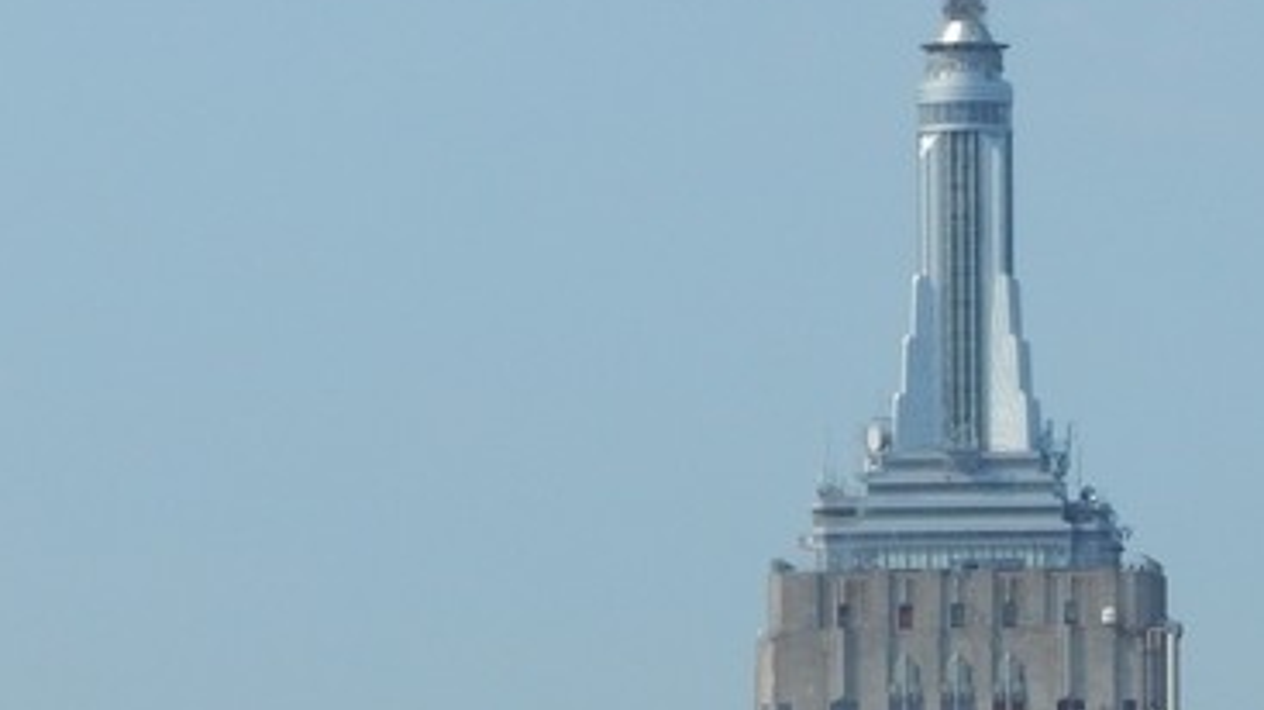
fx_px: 11725
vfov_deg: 3.5
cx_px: 1033
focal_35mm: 350
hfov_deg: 6.2
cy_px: 886
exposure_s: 1/1500
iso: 125
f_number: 4.6
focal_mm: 20.5
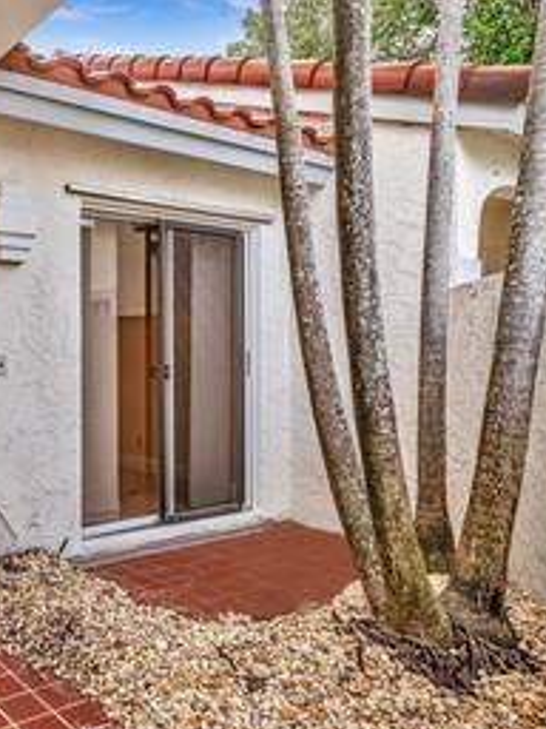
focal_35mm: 30
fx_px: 631
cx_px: 31
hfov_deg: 42.0
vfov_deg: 60.0
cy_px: 376
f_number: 8
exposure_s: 1/50
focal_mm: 20
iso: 200
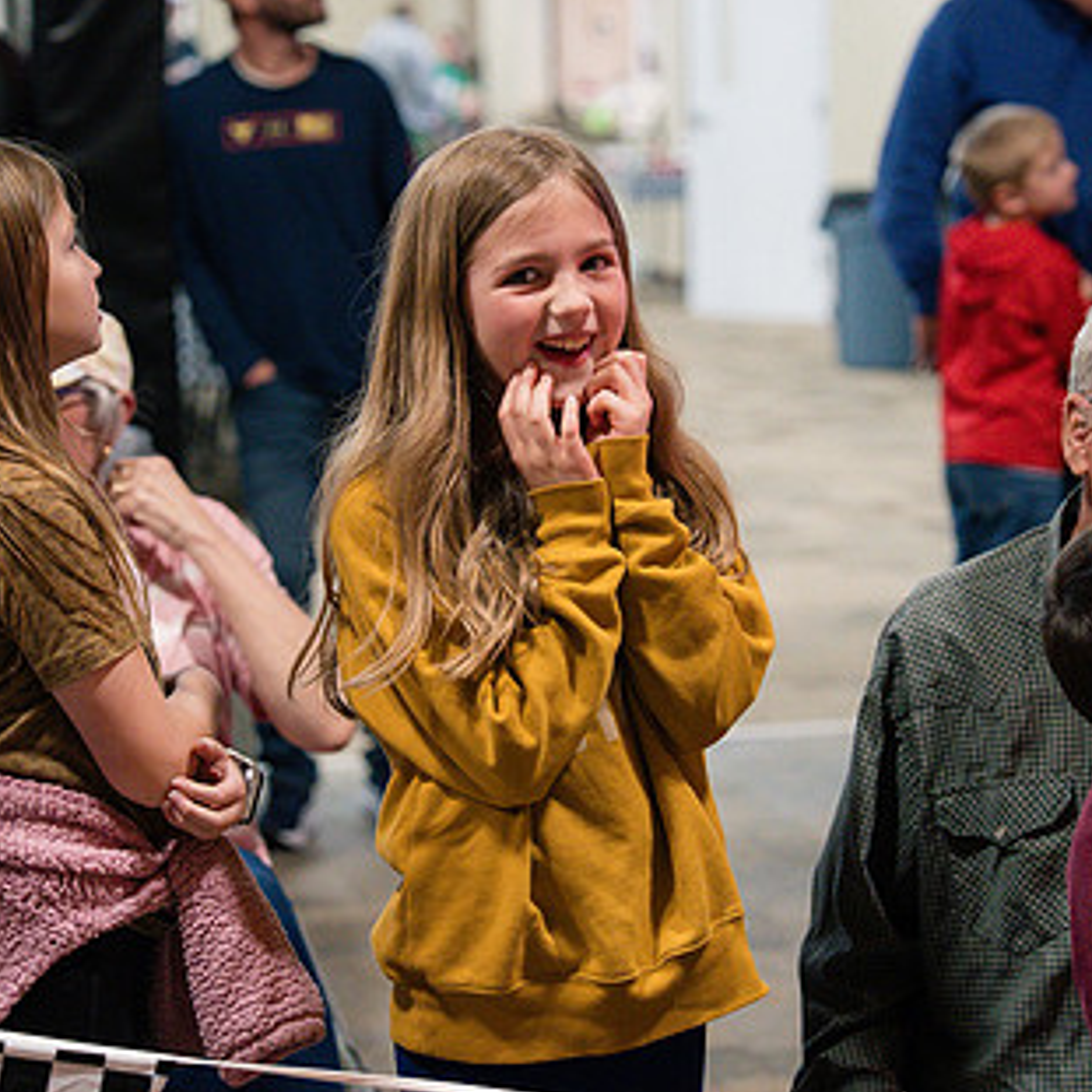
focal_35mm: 111
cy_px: 479
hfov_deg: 15.7
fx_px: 3962
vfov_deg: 15.7
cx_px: 593
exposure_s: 1/320
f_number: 2.8
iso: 2500
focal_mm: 70
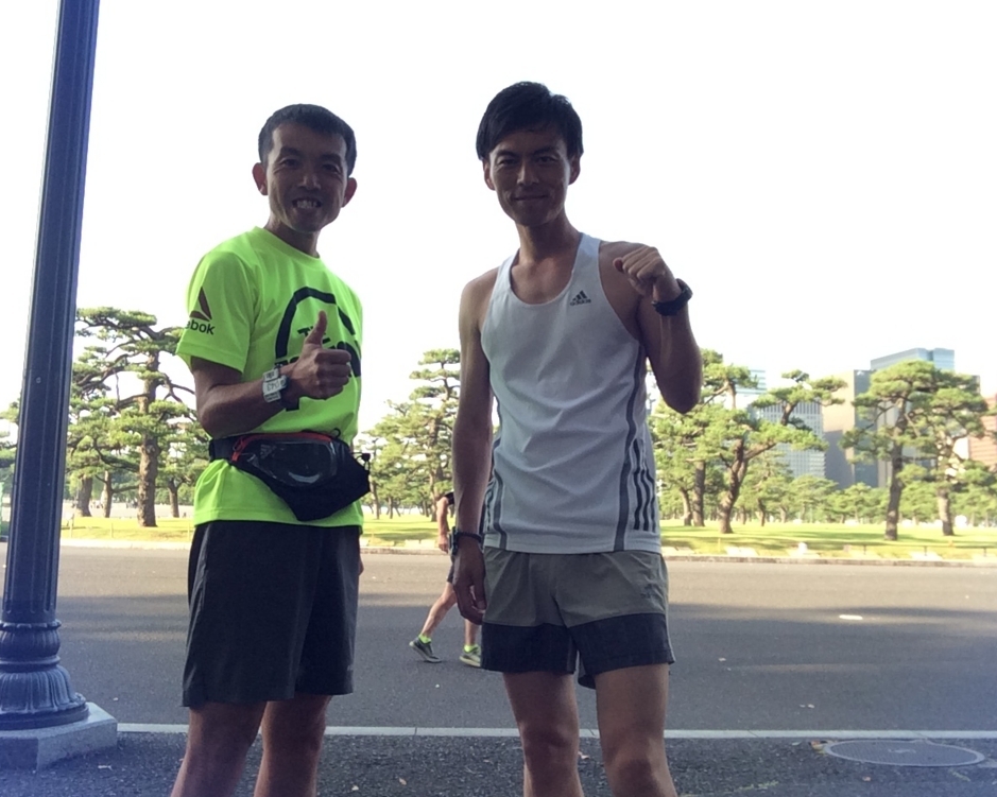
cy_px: 393
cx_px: 521
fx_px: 974
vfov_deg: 44.5
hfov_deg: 54.2
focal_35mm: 33
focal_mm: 2.15
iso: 50
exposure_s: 1/229
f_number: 2.4
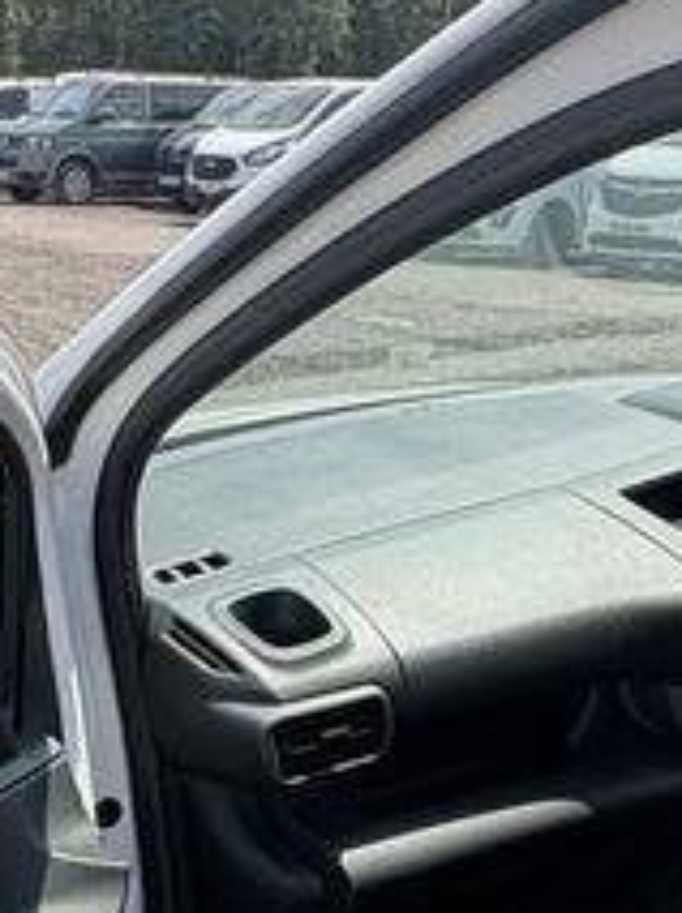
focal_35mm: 59
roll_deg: -8.9
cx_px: 154
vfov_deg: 31.4
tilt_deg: -20.1
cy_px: 802
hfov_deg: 24.4
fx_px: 1555
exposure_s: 1/615
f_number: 2.2
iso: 40
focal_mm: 2.22
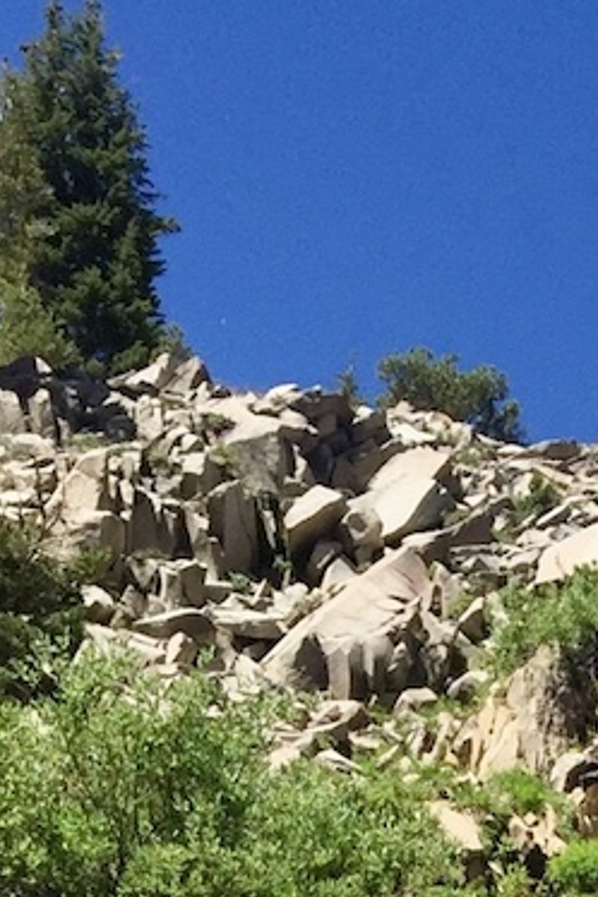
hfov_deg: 10.2
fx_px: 3217
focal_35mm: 129
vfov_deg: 13.3
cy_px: 1892
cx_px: 982
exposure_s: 1/1582
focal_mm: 4.15
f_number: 2.2
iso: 32
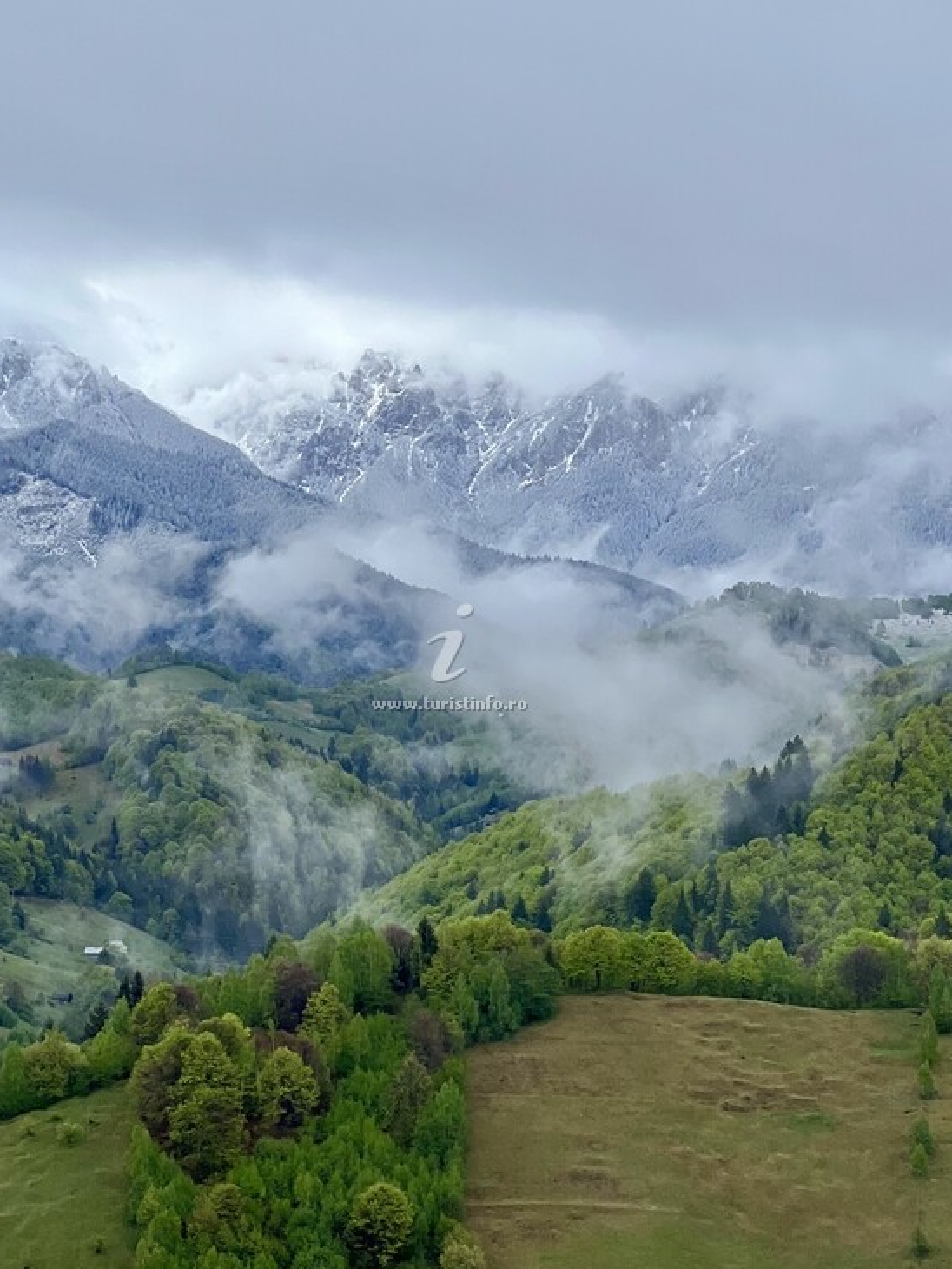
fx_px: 3958
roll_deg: -0.7
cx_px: 427
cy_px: 633
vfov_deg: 18.2
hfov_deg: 13.7
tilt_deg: +2.6
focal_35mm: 108
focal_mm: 9
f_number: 2.8
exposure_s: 1/254
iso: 32
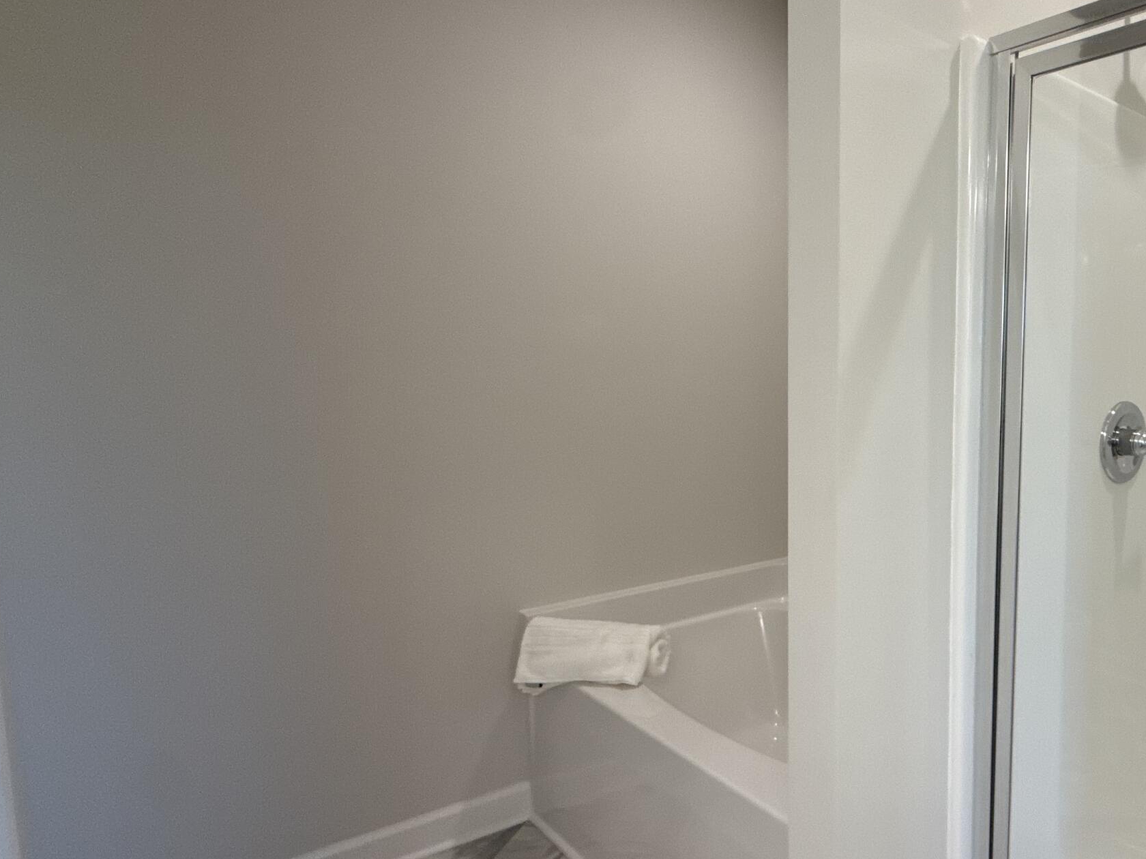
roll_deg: -1.0
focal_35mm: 25
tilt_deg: -5.8
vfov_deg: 54.8
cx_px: 937
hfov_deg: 62.7
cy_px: 463
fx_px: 828
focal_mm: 2.22
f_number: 2.2
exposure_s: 1/120
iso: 125
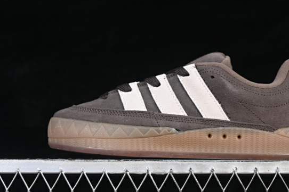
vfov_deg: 13.5
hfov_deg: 20.2
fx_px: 811
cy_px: 79
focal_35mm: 101
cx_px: 186
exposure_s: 1/60
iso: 160
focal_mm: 50
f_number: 6.3
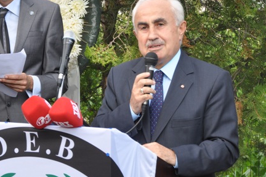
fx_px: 908
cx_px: 96
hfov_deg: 16.6
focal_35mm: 123
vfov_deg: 11.1
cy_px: 90
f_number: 7.1
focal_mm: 48
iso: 200
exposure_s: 1/60
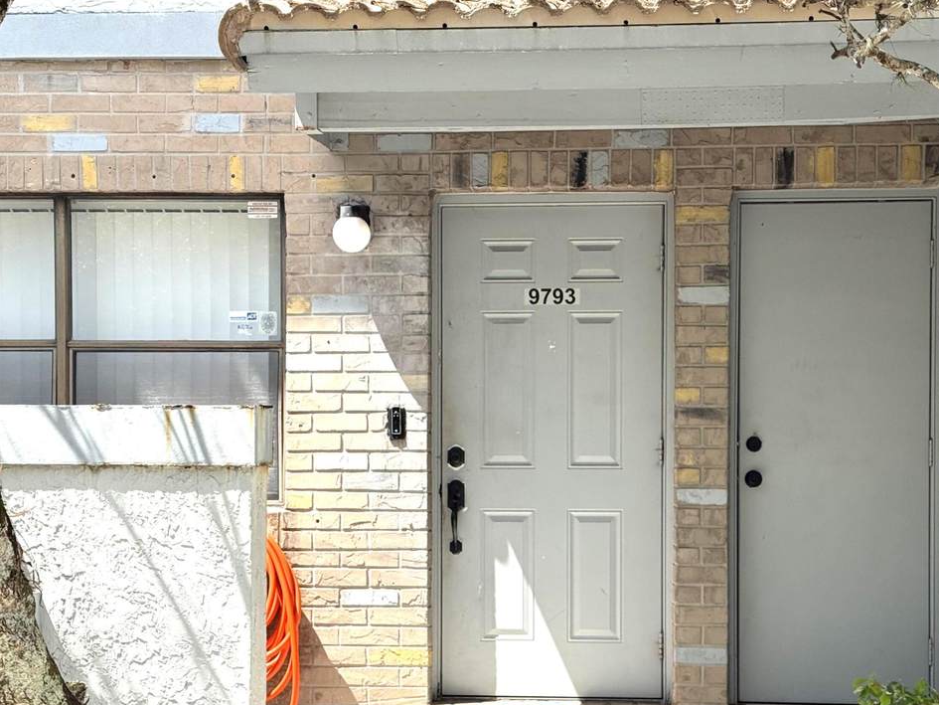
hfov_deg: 29.8
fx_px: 1763
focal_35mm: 65
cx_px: 540
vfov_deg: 22.5
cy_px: 443
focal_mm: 6.76
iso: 100
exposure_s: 1/3096
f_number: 1.78
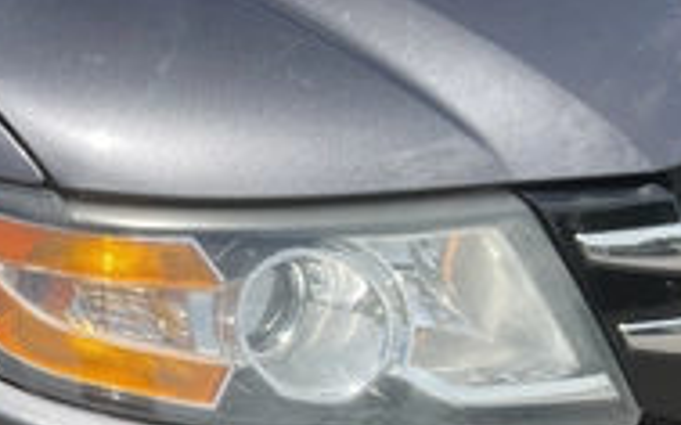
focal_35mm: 65
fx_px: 1206
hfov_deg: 30.8
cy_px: 533
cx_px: 148
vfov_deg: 18.7
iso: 25
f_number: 1.8
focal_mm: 3
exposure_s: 1/1534
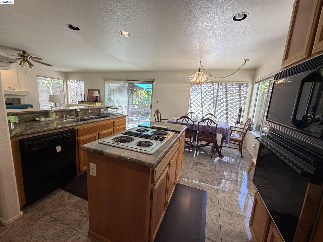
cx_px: 162
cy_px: 121
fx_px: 131
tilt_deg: -10.6
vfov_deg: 85.7
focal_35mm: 14
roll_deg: -4.3
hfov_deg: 102.1
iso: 250
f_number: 2.2
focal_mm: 2.22
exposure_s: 1/120
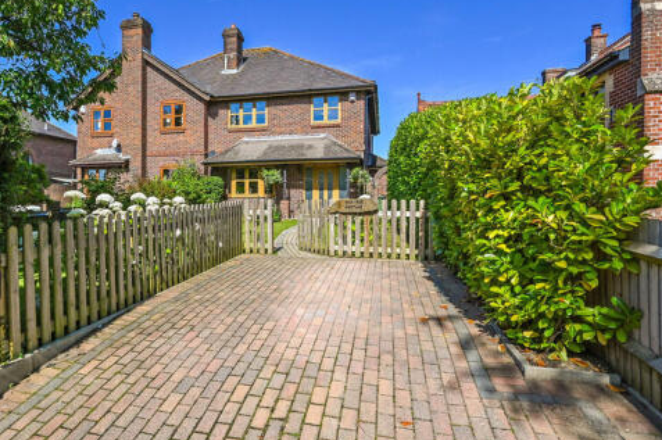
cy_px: 205
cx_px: 244
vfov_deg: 55.6
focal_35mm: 23
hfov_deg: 75.4
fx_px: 417
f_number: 8
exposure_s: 1/1600
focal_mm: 16.5
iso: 400
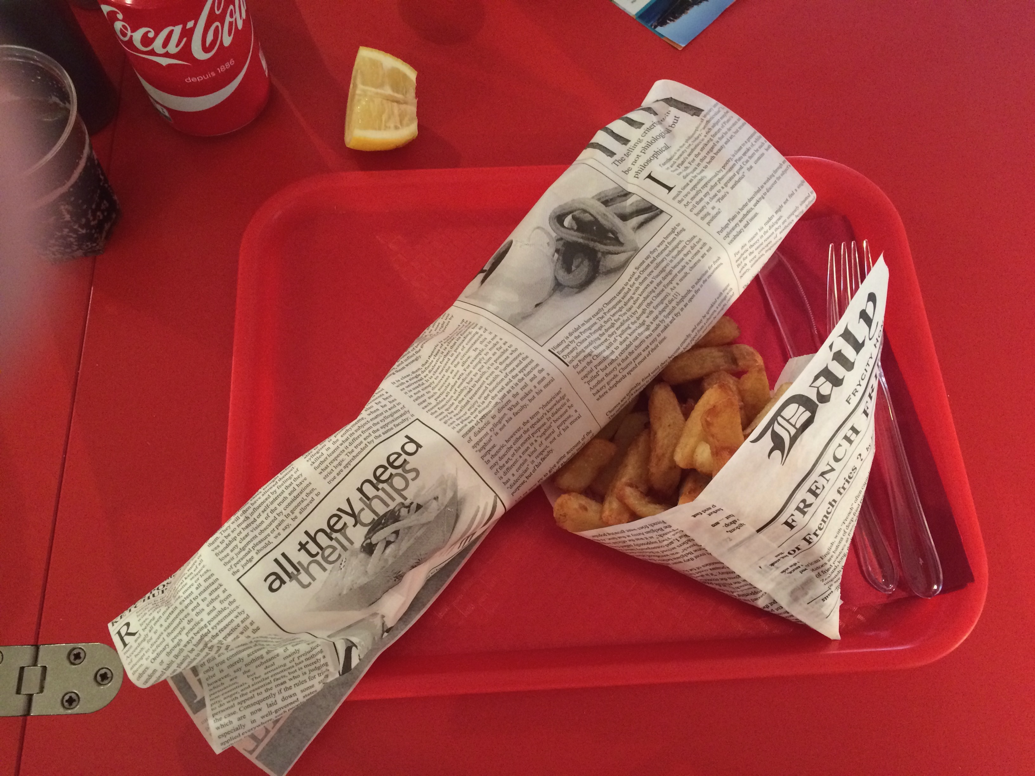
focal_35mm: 29
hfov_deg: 61.7
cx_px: 518
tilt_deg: -67.7
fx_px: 867
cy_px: 388
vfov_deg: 48.2
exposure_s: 1/17
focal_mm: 4.15
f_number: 2.2
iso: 320
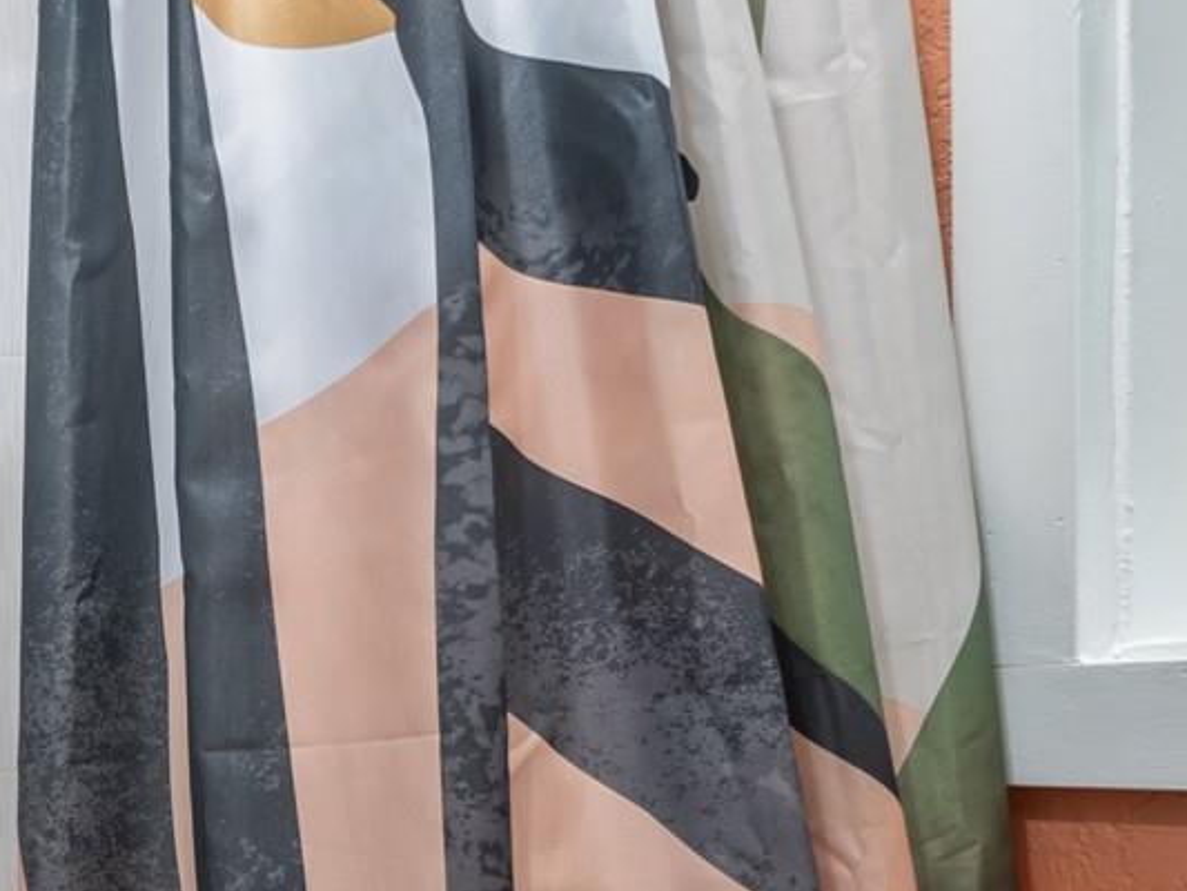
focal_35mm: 42
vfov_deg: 33.1
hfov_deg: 29.6
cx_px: -542
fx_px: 1441
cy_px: 748
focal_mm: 7
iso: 200
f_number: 4
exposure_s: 1/100
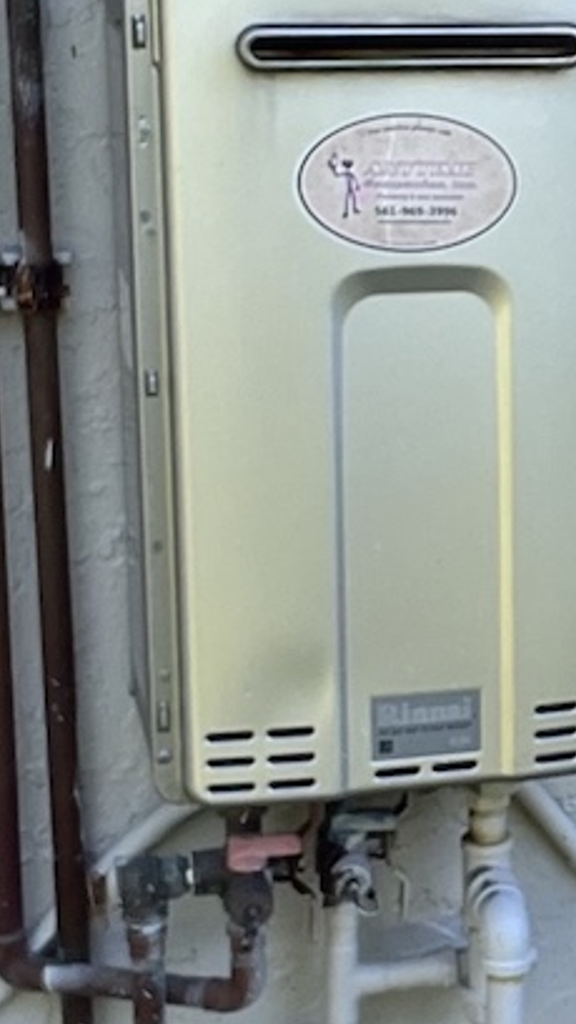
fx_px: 2607
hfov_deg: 12.0
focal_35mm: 96
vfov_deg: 22.2
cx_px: 887
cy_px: 366
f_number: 2.2
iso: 50
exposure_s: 1/158
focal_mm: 2.71
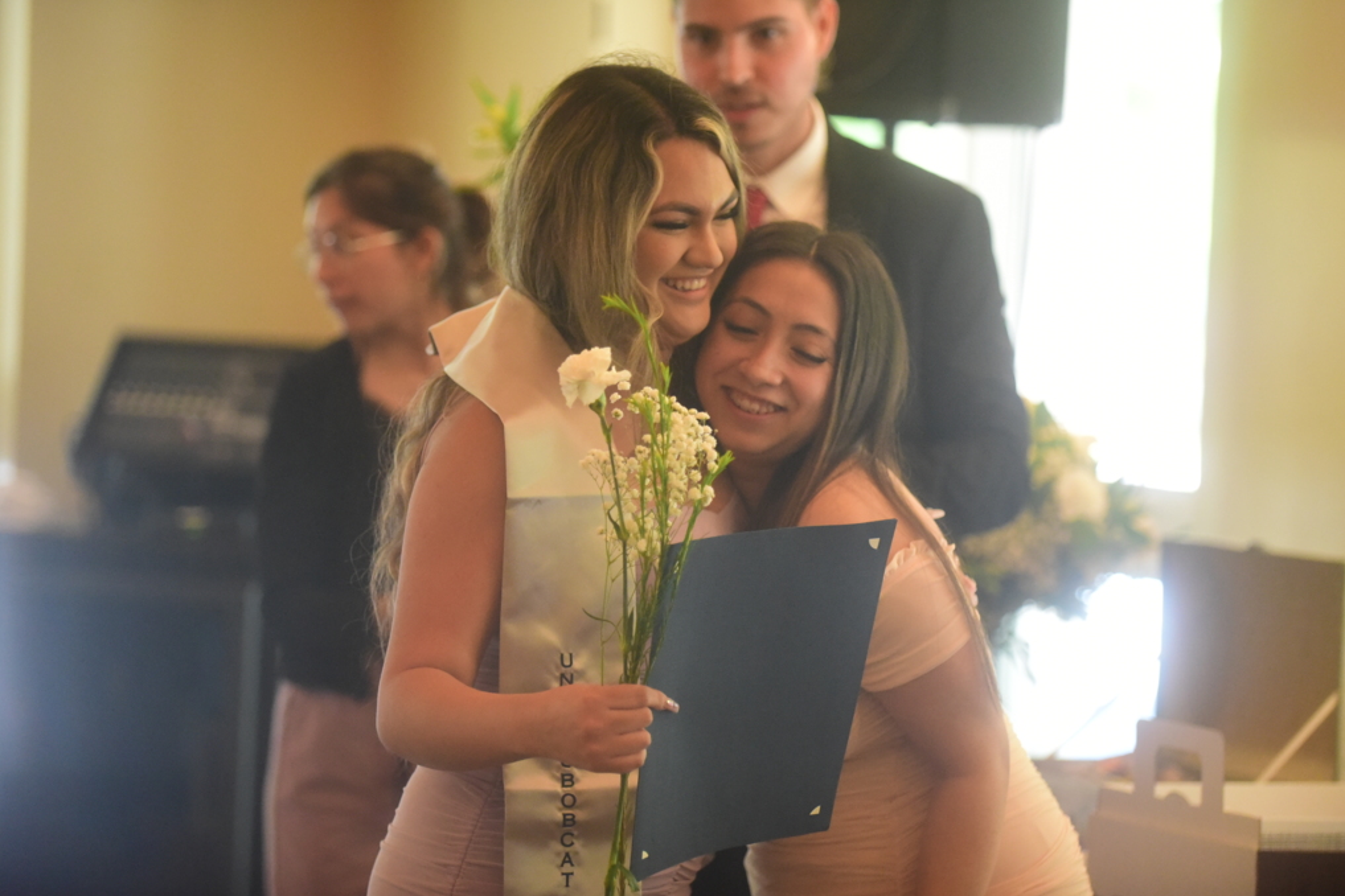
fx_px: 5155
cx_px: 704
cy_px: 440
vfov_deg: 9.9
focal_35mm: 138
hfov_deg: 14.9
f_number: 2.8
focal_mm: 130
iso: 5000
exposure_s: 1/640
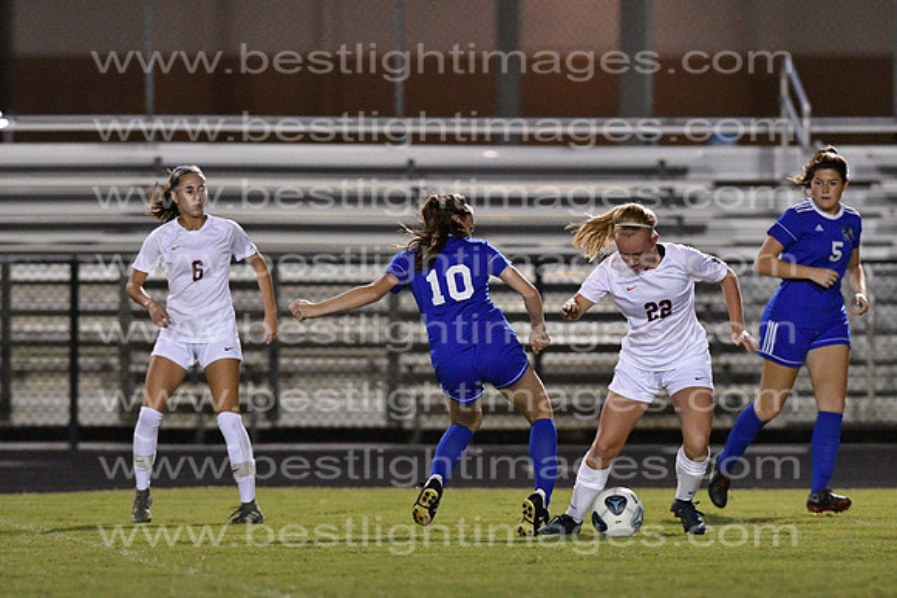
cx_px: 448
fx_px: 11215
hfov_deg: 4.6
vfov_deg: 3.1
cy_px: 299
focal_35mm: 450
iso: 10000
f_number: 3.5
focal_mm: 300
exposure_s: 1/640
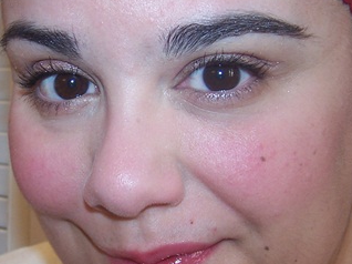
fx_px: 742
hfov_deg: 26.3
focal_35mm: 73
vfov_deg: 20.1
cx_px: 76
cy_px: 171
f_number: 2.8
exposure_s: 1/60
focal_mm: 6.3
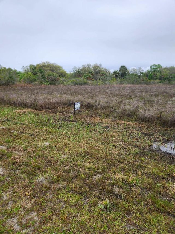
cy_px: 117
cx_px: 88
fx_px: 155
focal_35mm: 23
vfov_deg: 73.9
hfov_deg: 58.9
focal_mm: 5.4
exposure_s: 1/746
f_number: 1.8
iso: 20
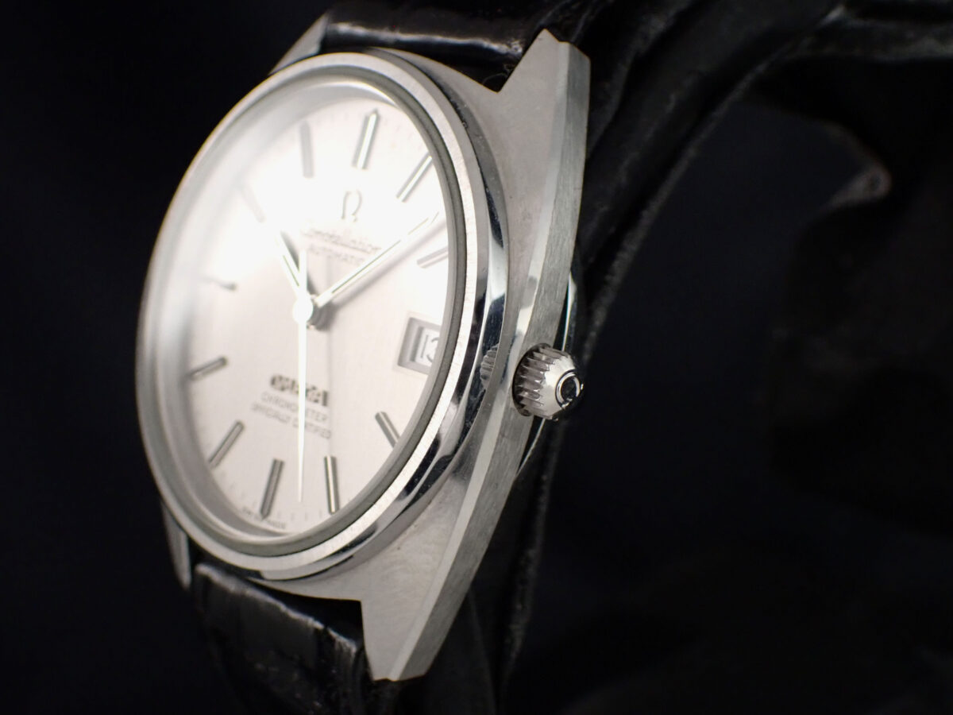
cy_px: 358
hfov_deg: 22.3
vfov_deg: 16.8
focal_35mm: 88
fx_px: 2423
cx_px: 476
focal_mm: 15.66
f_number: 4.5
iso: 800
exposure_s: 1/125
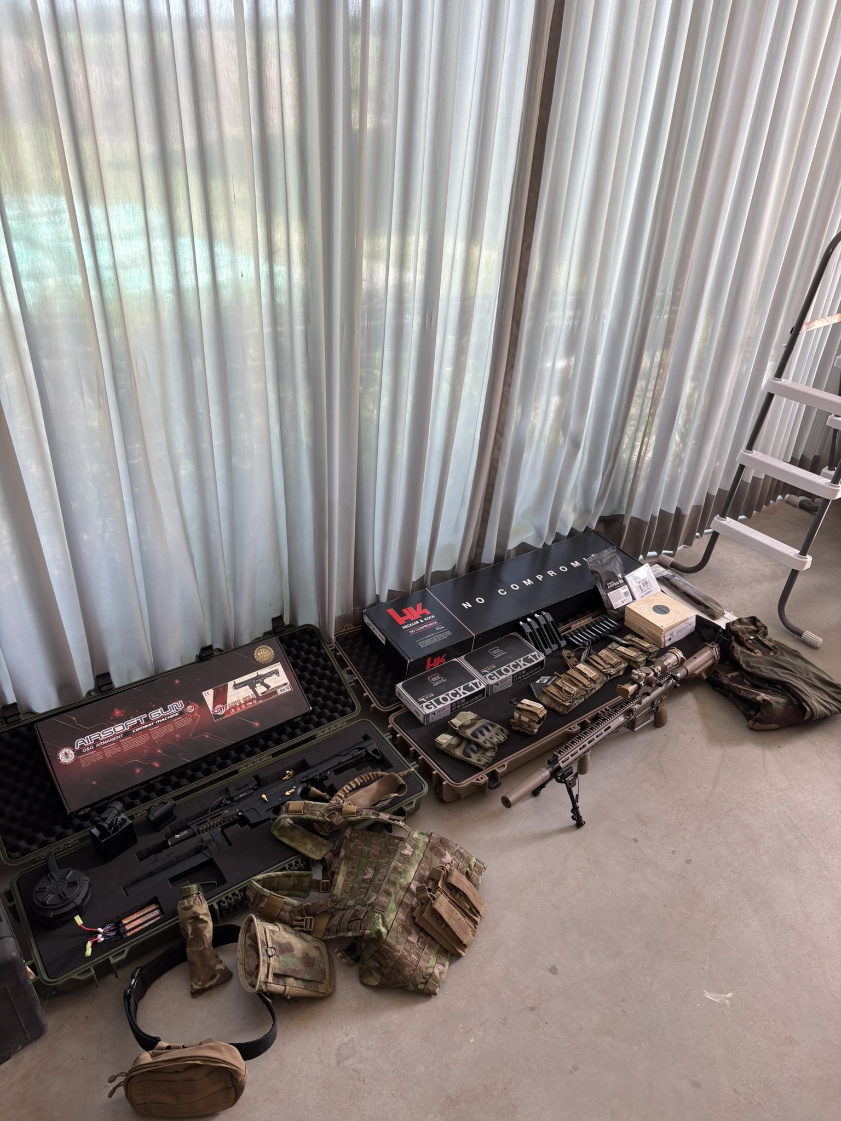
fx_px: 842
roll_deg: -1.0
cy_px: 560
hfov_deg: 53.1
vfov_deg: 67.3
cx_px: 420
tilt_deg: -32.7
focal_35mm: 26
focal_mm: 5.96
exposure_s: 1/122
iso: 50
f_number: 1.6
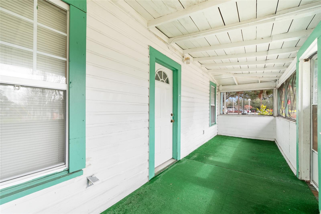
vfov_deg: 81.2
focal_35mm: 14
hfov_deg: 104.2
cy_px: 107
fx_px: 125
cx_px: 160
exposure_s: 1/15
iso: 250
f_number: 9
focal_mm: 14
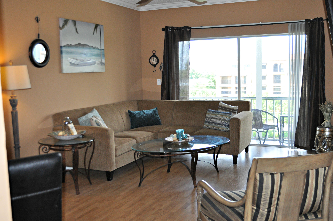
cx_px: 166
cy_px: 110
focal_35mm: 39
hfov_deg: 49.6
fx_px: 360
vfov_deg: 34.1
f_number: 4.2
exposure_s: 1/125
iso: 640
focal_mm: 26
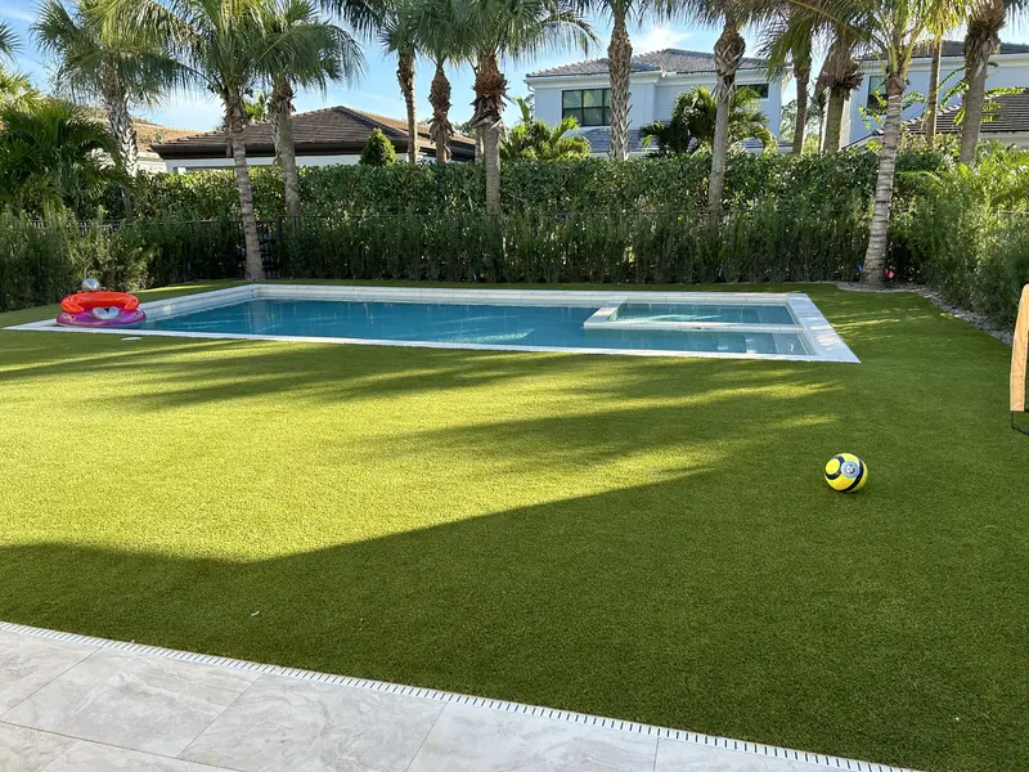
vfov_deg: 53.1
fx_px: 773
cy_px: 386
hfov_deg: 67.3
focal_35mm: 26
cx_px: 514
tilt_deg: -13.7
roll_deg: +1.0
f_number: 1.5
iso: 50
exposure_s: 1/723
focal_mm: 5.7
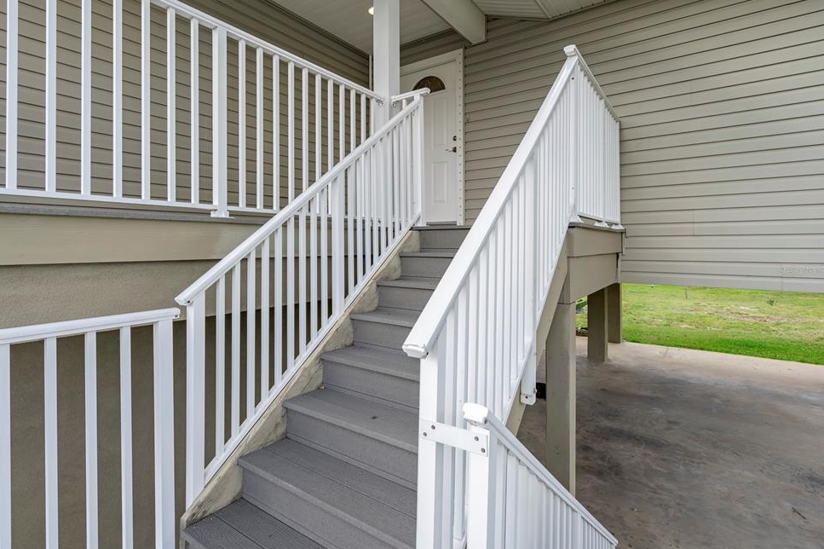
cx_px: 390
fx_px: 412
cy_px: 270
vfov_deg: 67.3
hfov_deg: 89.9
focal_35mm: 18
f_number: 9
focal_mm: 17
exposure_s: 1/100
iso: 320
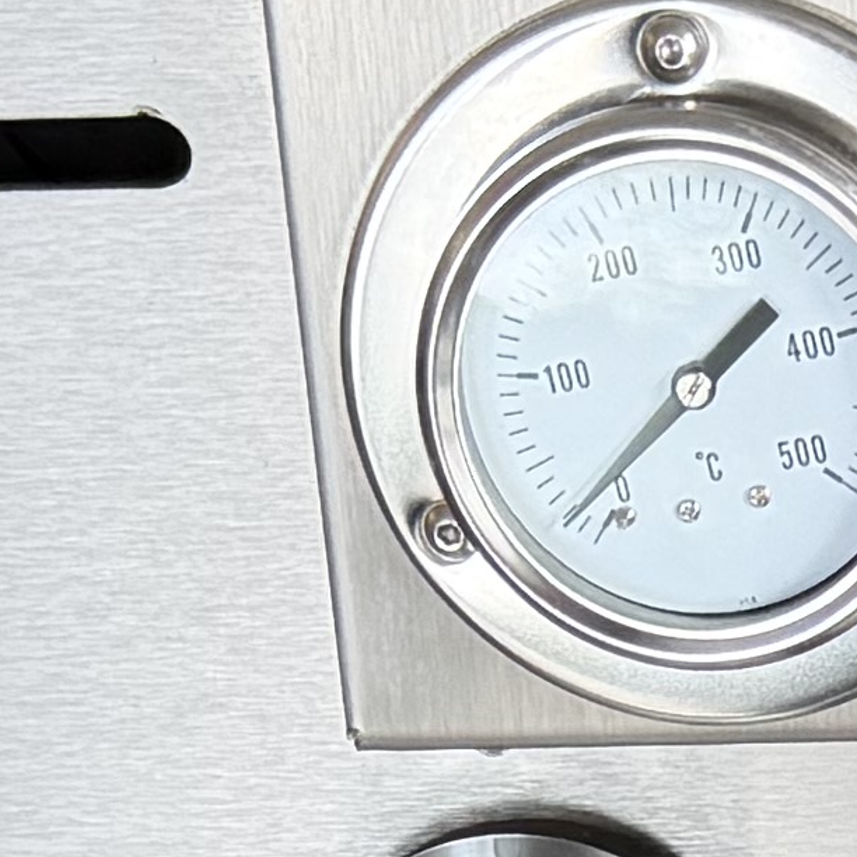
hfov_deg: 8.7
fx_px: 5546
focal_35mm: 198
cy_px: 2134
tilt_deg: -52.1
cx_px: 1201
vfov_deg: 8.1
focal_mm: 6.76
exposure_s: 1/121
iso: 200
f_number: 1.78
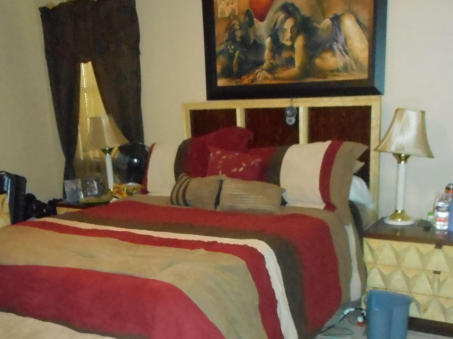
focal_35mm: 39
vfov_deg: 36.0
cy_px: 252
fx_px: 510
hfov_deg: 47.9
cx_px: 227
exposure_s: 1/25
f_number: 3.7
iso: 1100
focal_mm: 4.5
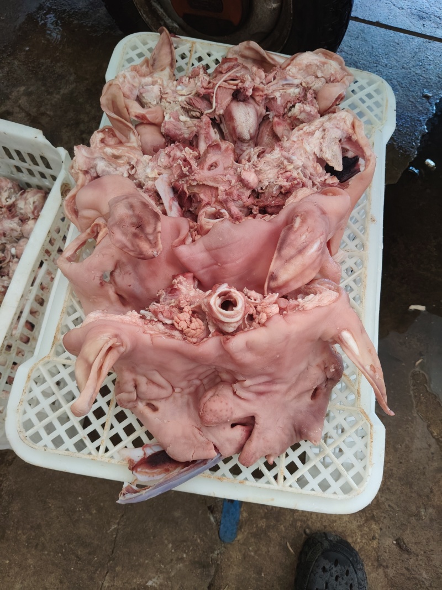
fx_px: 443
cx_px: 221
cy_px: 295
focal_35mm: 26
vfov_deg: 67.3
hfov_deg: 53.1
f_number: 1.88
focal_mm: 4.84
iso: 1741
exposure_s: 1/100
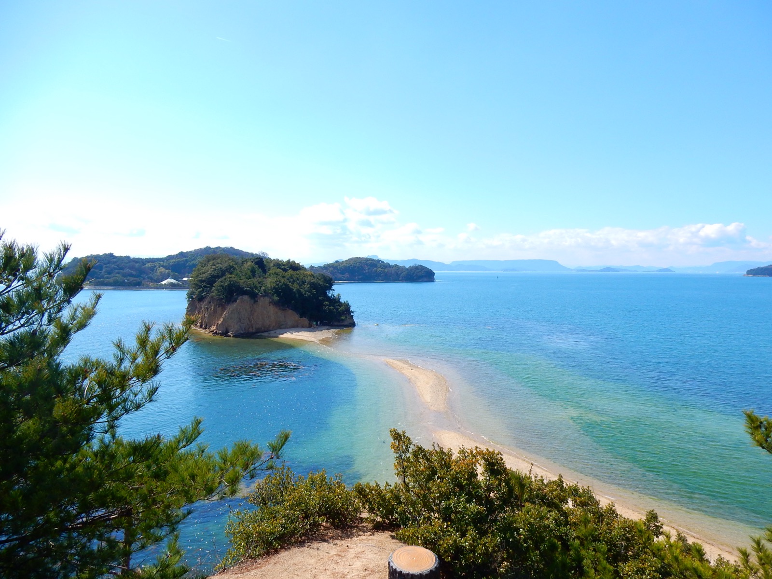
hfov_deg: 69.4
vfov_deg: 54.9
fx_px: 558
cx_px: 386
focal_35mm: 25
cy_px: 290
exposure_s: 1/1250
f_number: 3.7
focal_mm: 4.5
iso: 125
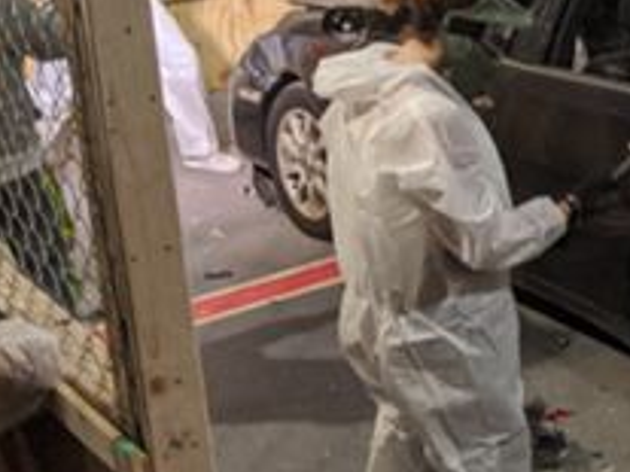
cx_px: 1080
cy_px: -61
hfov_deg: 17.5
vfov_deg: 15.3
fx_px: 1710
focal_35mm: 94
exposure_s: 1/59.9
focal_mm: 4.44
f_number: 1.8
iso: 358
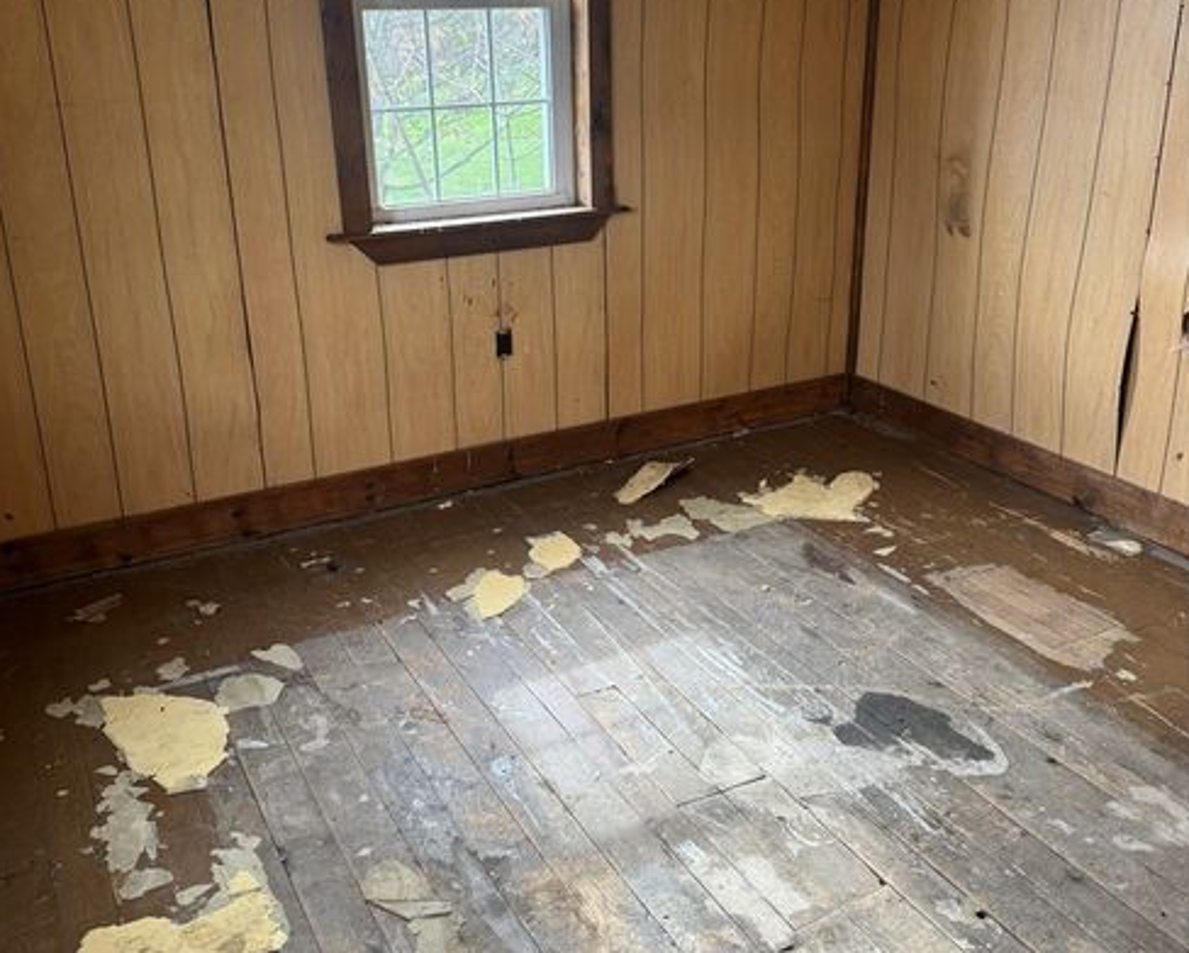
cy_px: 406
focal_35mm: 32
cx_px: 585
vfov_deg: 45.7
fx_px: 1127
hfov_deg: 55.6
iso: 160
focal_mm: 6.76
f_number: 1.78
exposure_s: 1/121
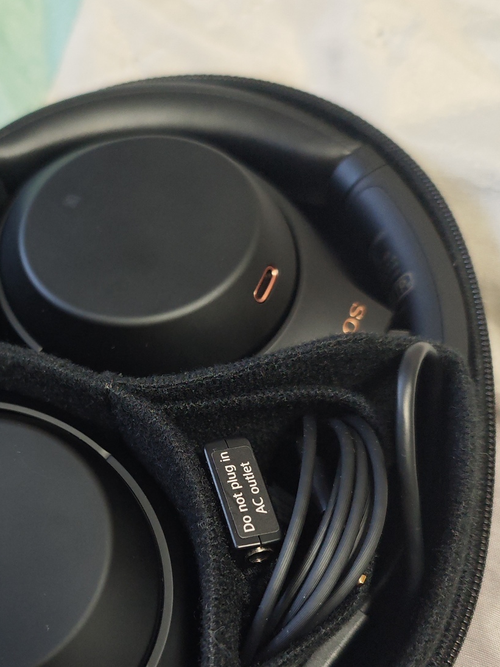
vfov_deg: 44.3
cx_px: 121
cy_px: 433
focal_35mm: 42
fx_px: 809
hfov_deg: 33.6
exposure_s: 1/50
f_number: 1.6
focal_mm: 6.55
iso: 160
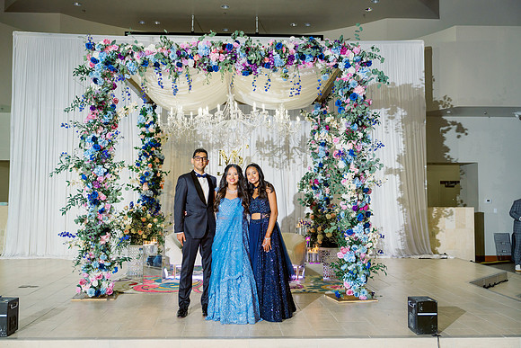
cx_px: 250
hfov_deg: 53.8
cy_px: 167
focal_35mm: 35
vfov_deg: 37.4
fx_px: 513
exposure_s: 1/250
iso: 500
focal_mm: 34
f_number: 2.8
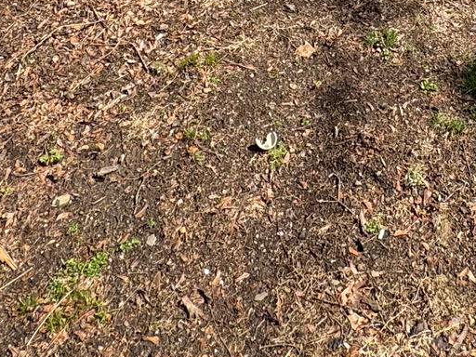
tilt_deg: -7.2
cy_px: -307
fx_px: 770
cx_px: 408
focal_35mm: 56
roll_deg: -0.9
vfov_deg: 19.0
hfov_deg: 33.0
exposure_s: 1/1094
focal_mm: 2.22
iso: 40
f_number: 2.2
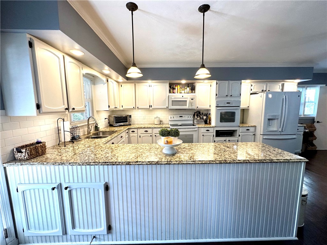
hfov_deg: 102.1
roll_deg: +0.4
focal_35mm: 14
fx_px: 132
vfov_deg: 85.7
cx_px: 164
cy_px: 122
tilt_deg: -6.3
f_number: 2.2
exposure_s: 1/120
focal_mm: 2.22
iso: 160
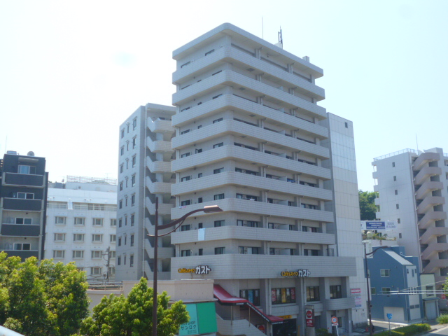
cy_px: 168
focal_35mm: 36
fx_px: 466
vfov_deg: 39.7
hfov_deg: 51.4
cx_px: 224
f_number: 3.1
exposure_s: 1/800
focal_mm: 6.4
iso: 100
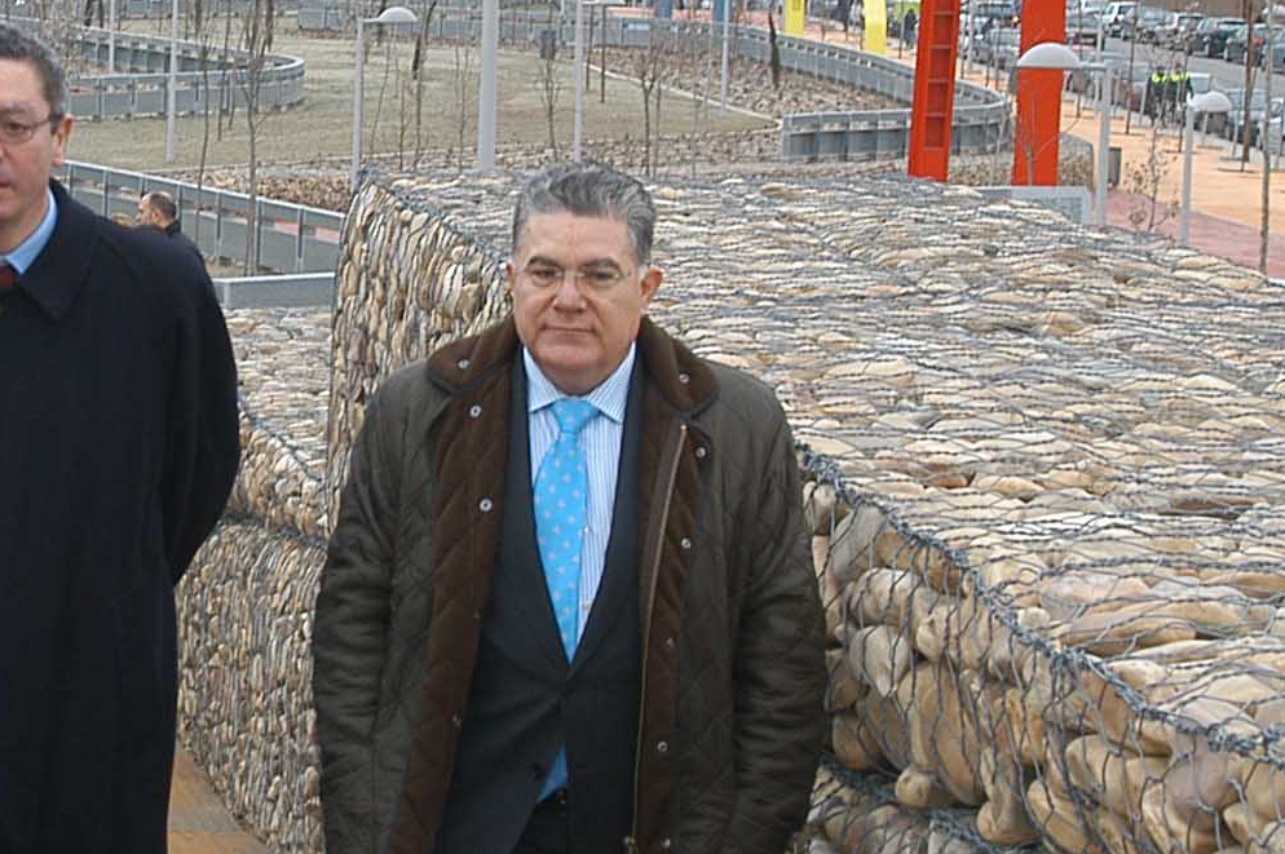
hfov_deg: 16.9
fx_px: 4208
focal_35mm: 118
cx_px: -75
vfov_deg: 11.6
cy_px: 276
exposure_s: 1/125
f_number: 4.5
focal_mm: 26
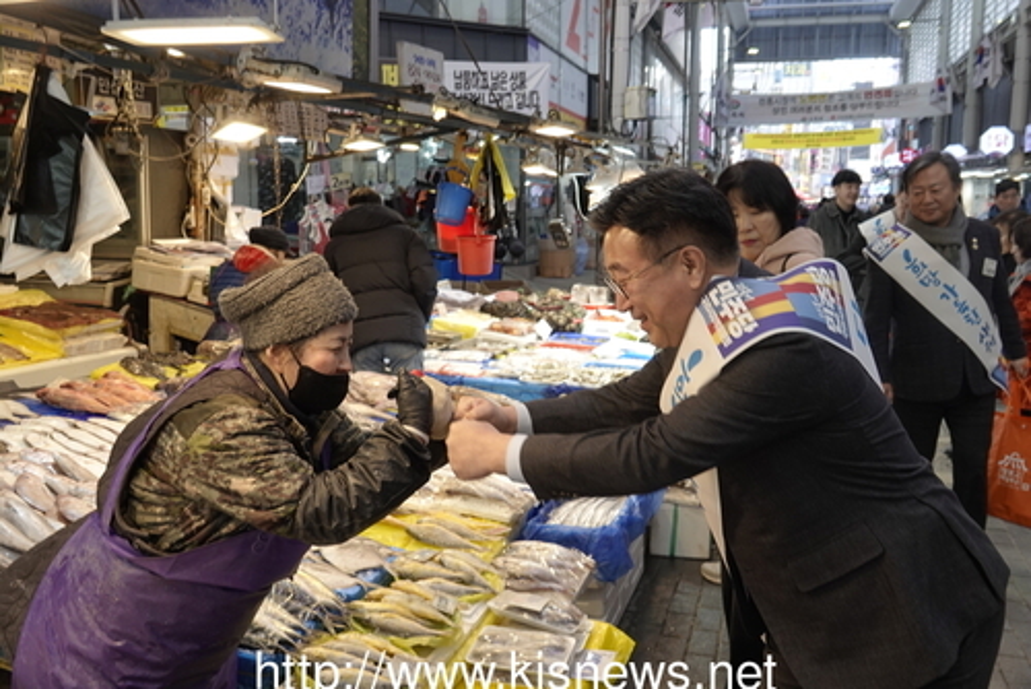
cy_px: 344
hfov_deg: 60.3
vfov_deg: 42.4
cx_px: 516
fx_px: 888
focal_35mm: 31
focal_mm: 11.51
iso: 100
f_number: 2.8
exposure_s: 1/100
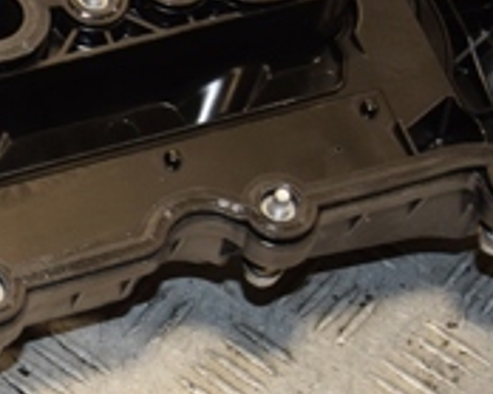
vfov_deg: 9.9
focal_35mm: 155
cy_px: 130
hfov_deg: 12.2
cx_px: -57
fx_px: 2260
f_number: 5
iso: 800
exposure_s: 1/160
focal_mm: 30
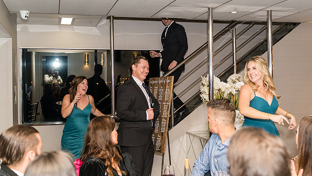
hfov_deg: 45.4
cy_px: 80
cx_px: 176
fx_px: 372
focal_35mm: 45
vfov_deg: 26.5
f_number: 2.8
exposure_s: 1/250
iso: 1000
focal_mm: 34
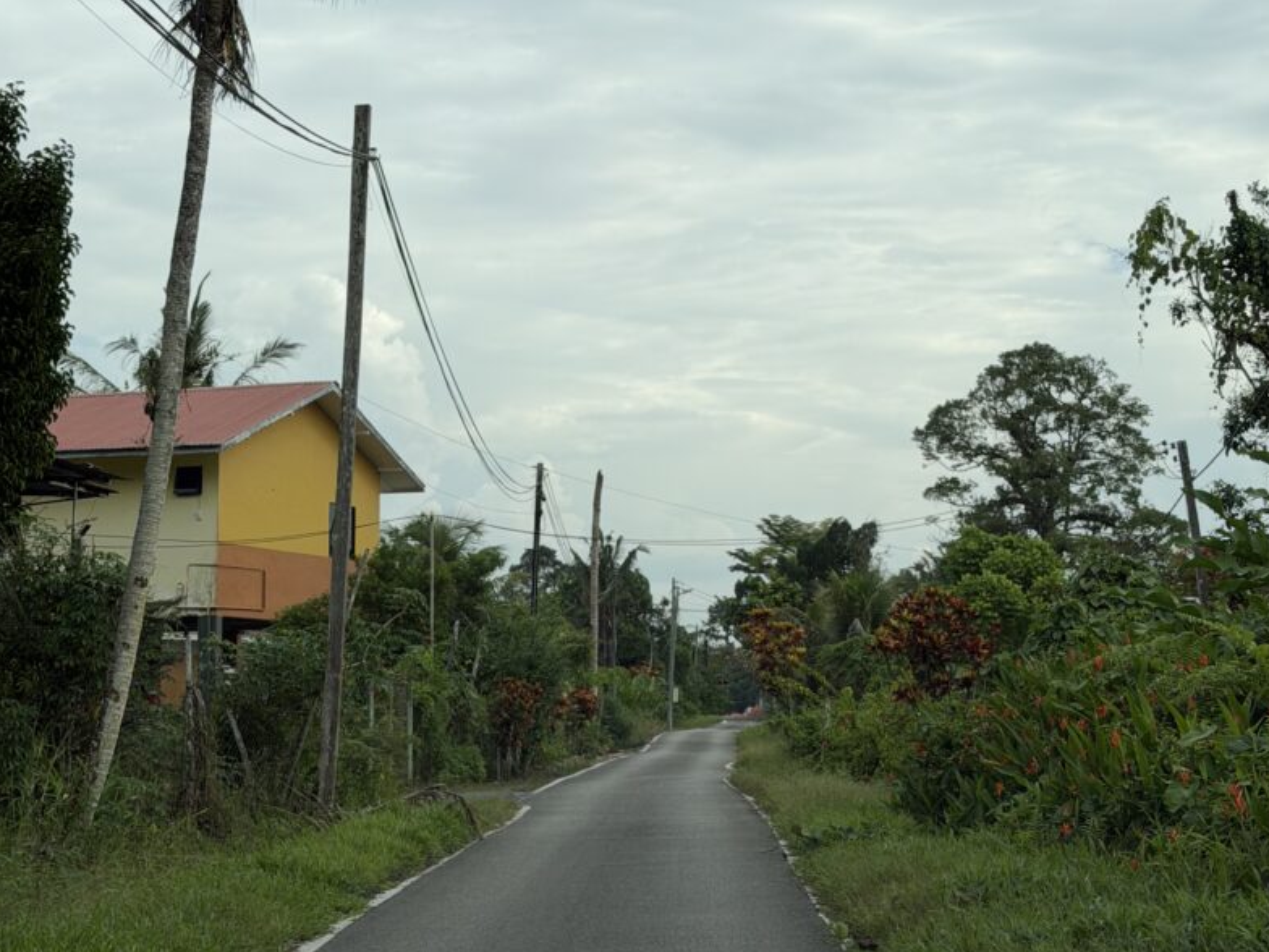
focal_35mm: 49
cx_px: 639
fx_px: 1796
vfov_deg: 29.7
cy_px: 482
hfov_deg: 38.9
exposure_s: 1/3226
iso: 64
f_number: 1.78
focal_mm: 6.76
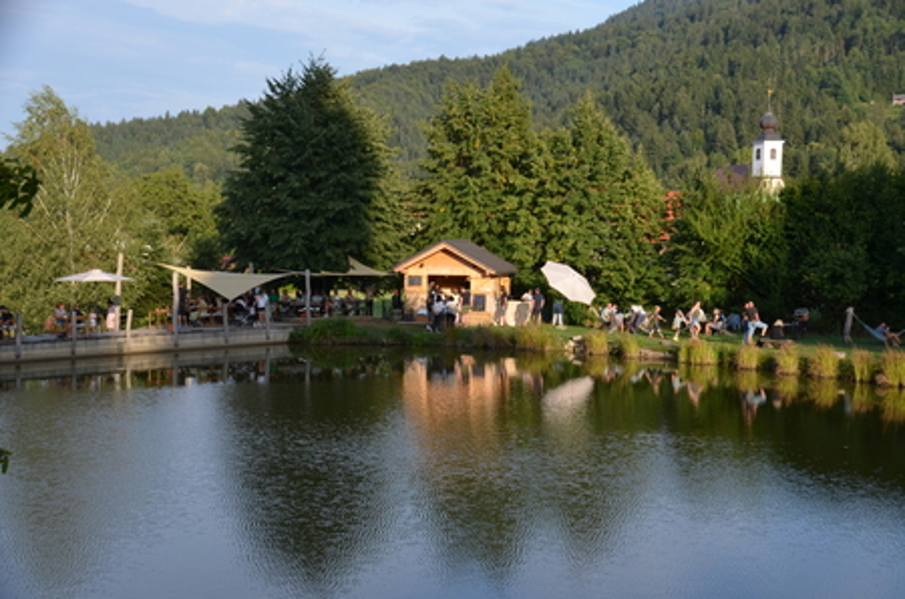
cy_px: 300
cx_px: 452
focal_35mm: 57
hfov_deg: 35.1
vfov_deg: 23.7
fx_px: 1430
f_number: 7.1
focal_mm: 38
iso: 200
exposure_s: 1/200
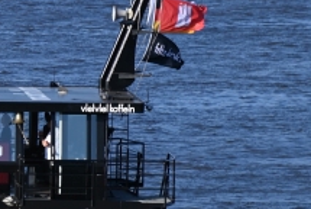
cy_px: 182
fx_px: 4334
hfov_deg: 4.1
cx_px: -340
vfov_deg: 2.8
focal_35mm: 501
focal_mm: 105
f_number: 5.6
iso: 100
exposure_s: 1/400
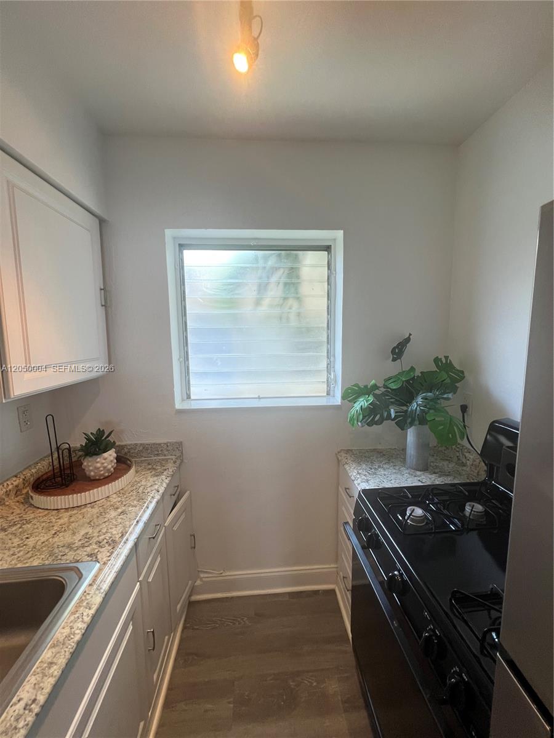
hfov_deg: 89.9
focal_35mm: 13
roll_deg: -1.6
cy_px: 369
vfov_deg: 106.2
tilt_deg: -5.5
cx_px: 277
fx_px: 277
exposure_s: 1/60
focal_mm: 1.57
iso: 200
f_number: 1.8
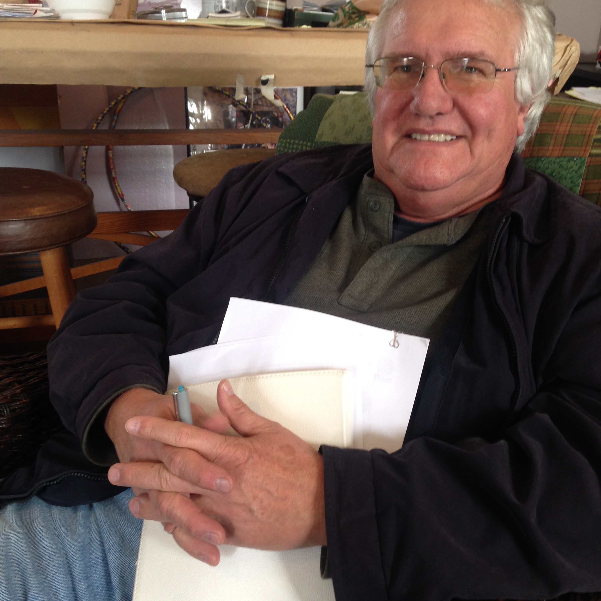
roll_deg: -3.7
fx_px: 766
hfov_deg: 42.8
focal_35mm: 39
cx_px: 300
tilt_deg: -25.0
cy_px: 321
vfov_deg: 42.8
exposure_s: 1/20
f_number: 2.4
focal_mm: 4.12
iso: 64
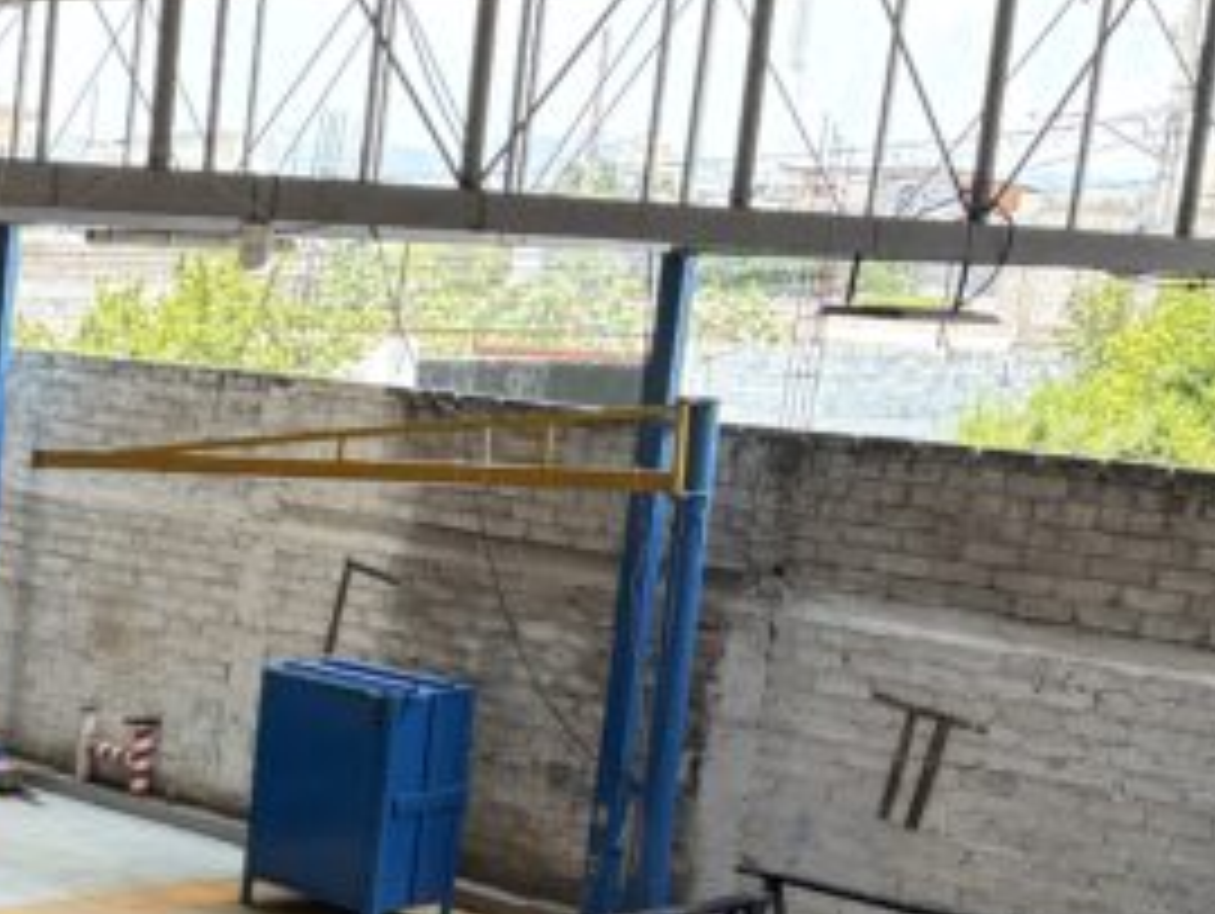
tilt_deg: -11.3
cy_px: 711
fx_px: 2705
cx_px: -482
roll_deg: -2.3
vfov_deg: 19.0
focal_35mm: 77
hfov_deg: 22.0
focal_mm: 5.96
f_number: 1.6
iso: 64
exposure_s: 1/242
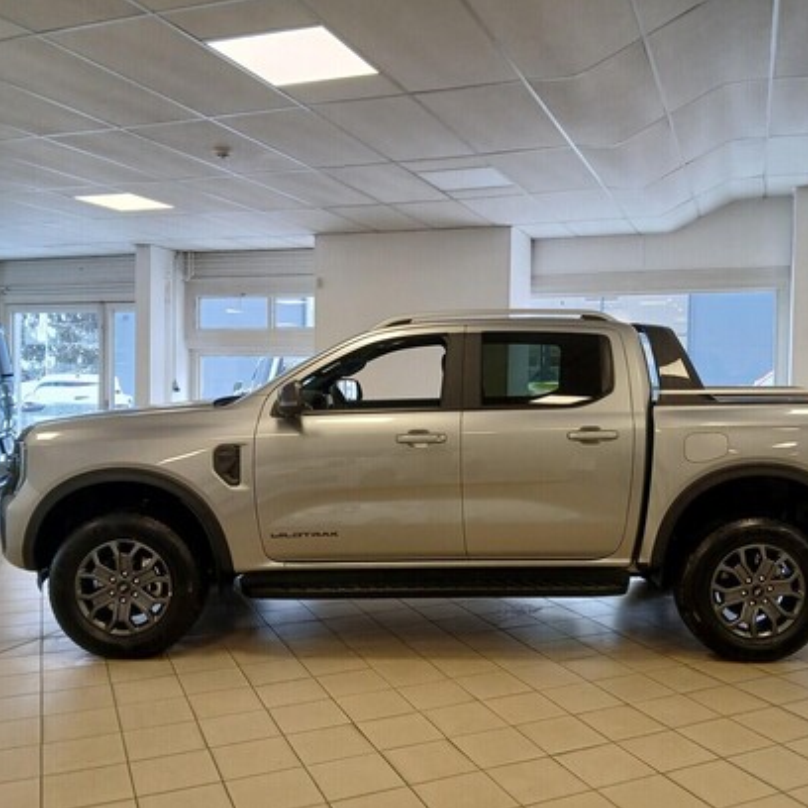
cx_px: 461
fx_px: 819
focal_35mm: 31
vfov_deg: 52.5
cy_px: 405
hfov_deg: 52.4
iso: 100
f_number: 1.8
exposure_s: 1/50
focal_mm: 3.98
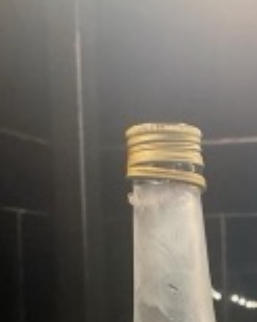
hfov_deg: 18.6
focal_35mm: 79
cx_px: 293
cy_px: 378
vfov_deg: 22.4
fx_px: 752
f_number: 1.6
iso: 800
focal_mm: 4.2
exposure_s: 1/30
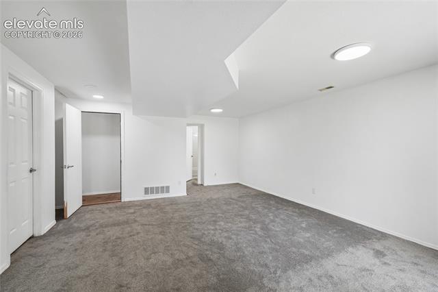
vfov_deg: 77.3
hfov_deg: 100.4
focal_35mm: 15
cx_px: 219
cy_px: 146
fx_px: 182
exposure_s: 1/30
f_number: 8
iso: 800
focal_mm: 10
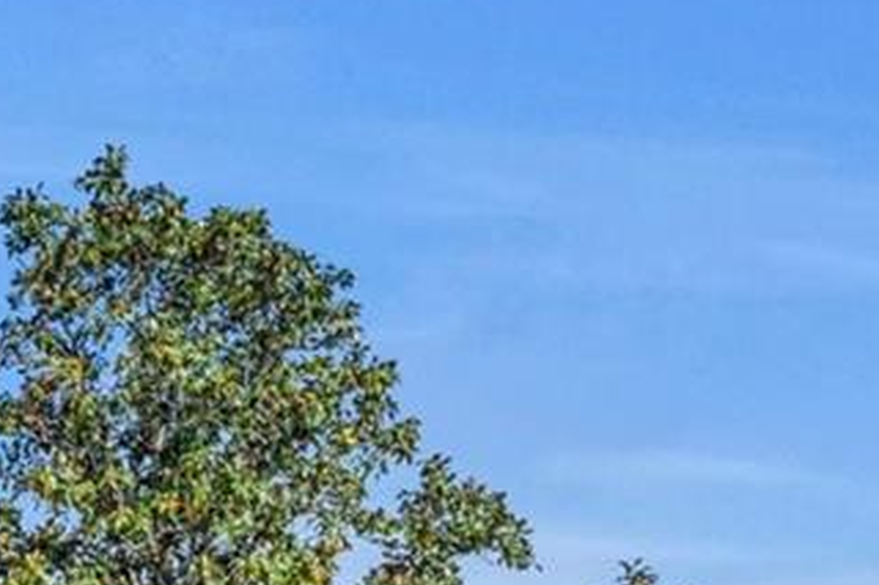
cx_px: -871
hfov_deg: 14.3
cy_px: 1206
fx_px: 2928
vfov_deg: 10.4
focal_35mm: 120
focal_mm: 24
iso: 100
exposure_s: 1/500
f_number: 8
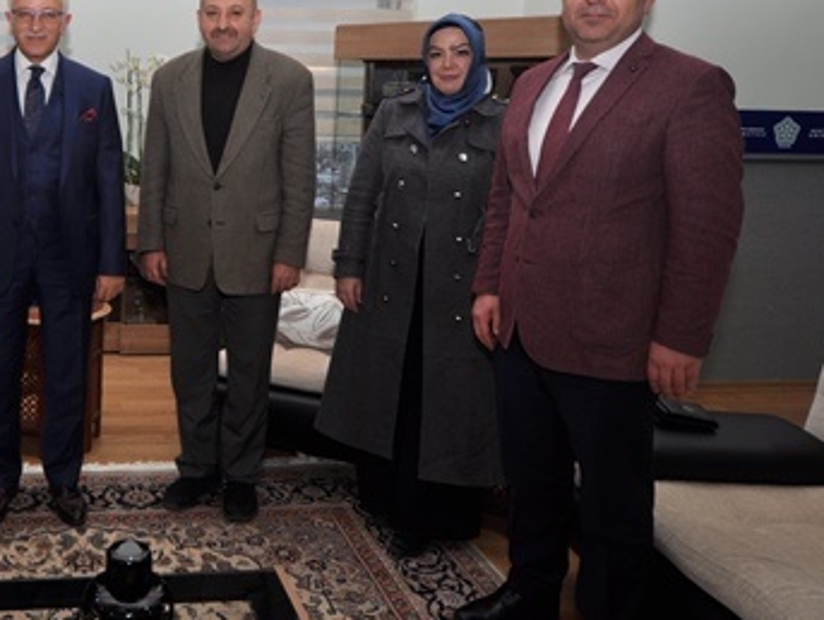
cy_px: 193
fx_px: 832
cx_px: 123
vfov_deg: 40.2
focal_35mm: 35
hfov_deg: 48.5
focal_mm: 13
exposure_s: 1/60
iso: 200
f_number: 4
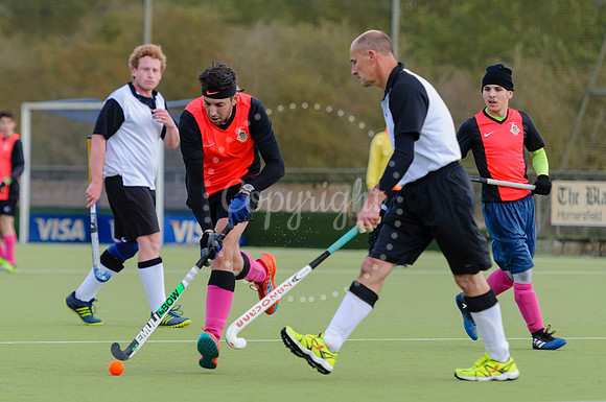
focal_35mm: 329
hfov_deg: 6.3
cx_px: 237
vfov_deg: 4.2
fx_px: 5527
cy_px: 224
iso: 400
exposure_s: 1/1600
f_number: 3.2
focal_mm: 155
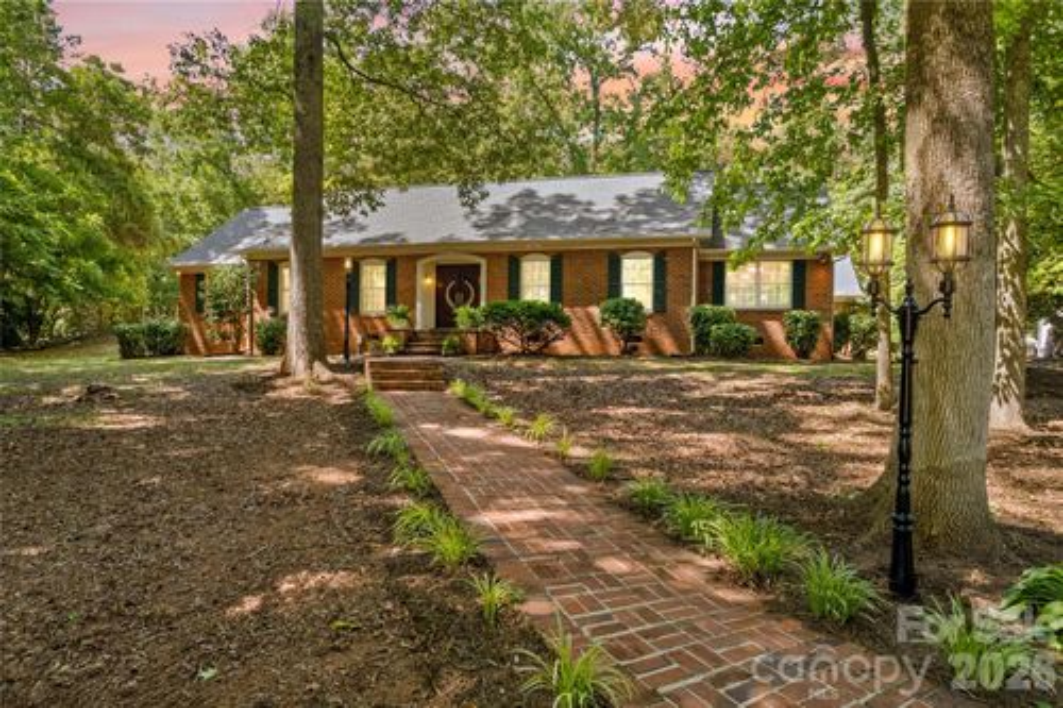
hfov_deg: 78.6
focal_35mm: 22
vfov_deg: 57.2
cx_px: 532
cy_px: 354
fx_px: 649
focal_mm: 8.38
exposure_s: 1/90
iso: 100
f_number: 2.8
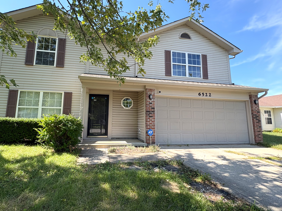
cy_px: 102
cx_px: 125
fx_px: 138
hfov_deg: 90.7
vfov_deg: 74.7
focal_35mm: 17
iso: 50
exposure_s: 1/430
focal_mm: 2.22
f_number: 2.2
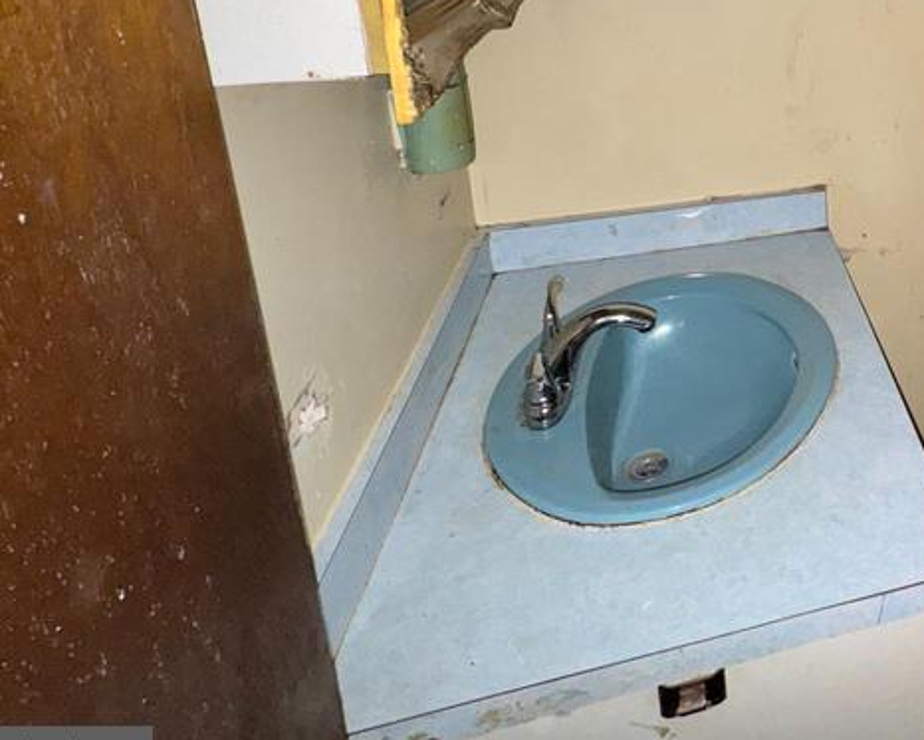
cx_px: 920
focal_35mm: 30
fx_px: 821
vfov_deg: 43.4
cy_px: 46
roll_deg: +0.6
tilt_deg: -13.9
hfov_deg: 48.5
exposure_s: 1/30
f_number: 2.2
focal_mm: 2.22
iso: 125
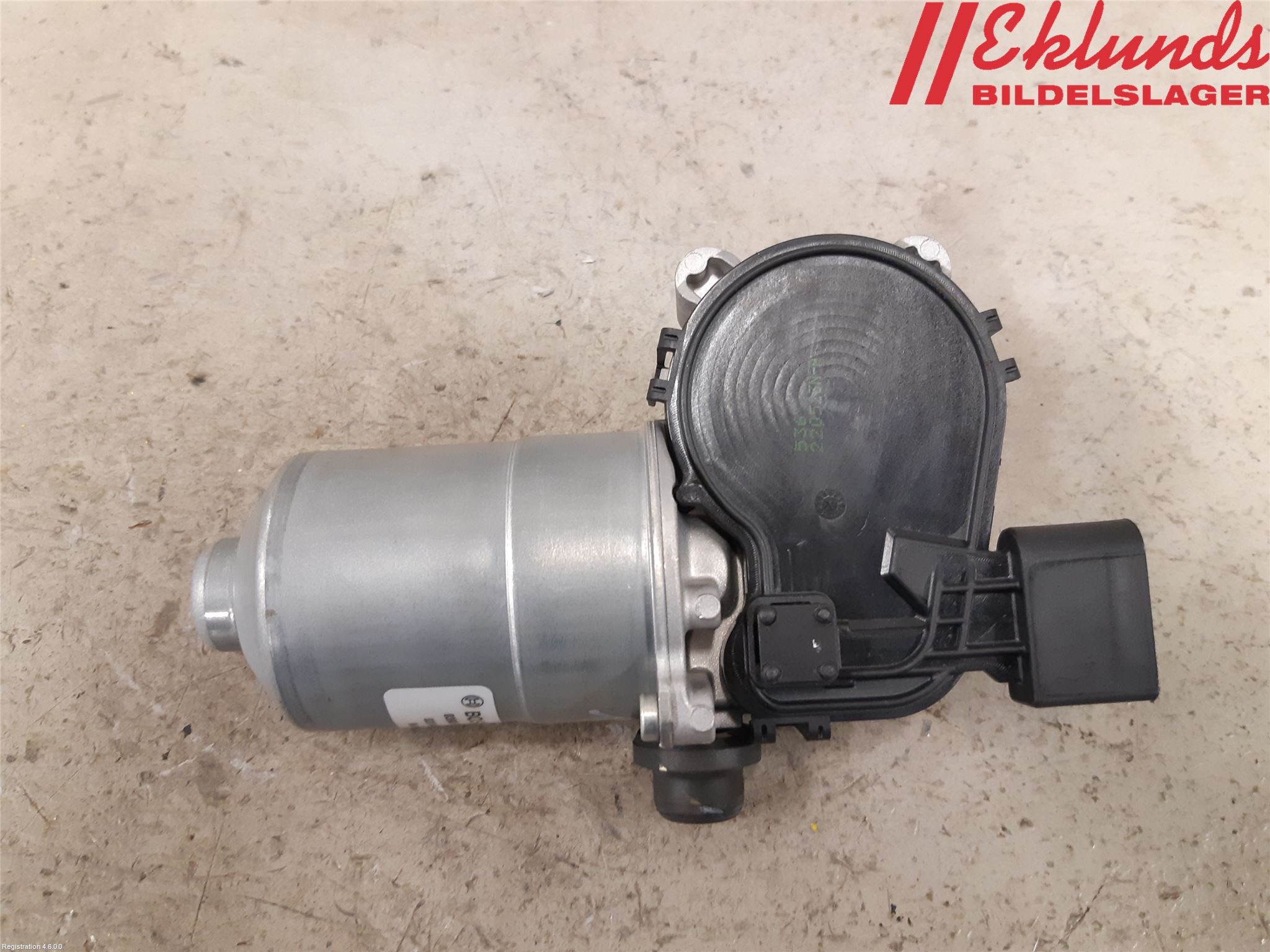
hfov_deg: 67.3
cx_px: 635
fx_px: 954
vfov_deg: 53.1
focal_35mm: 26
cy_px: 476
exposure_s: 1/33
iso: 250
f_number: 1.7
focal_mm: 3.93
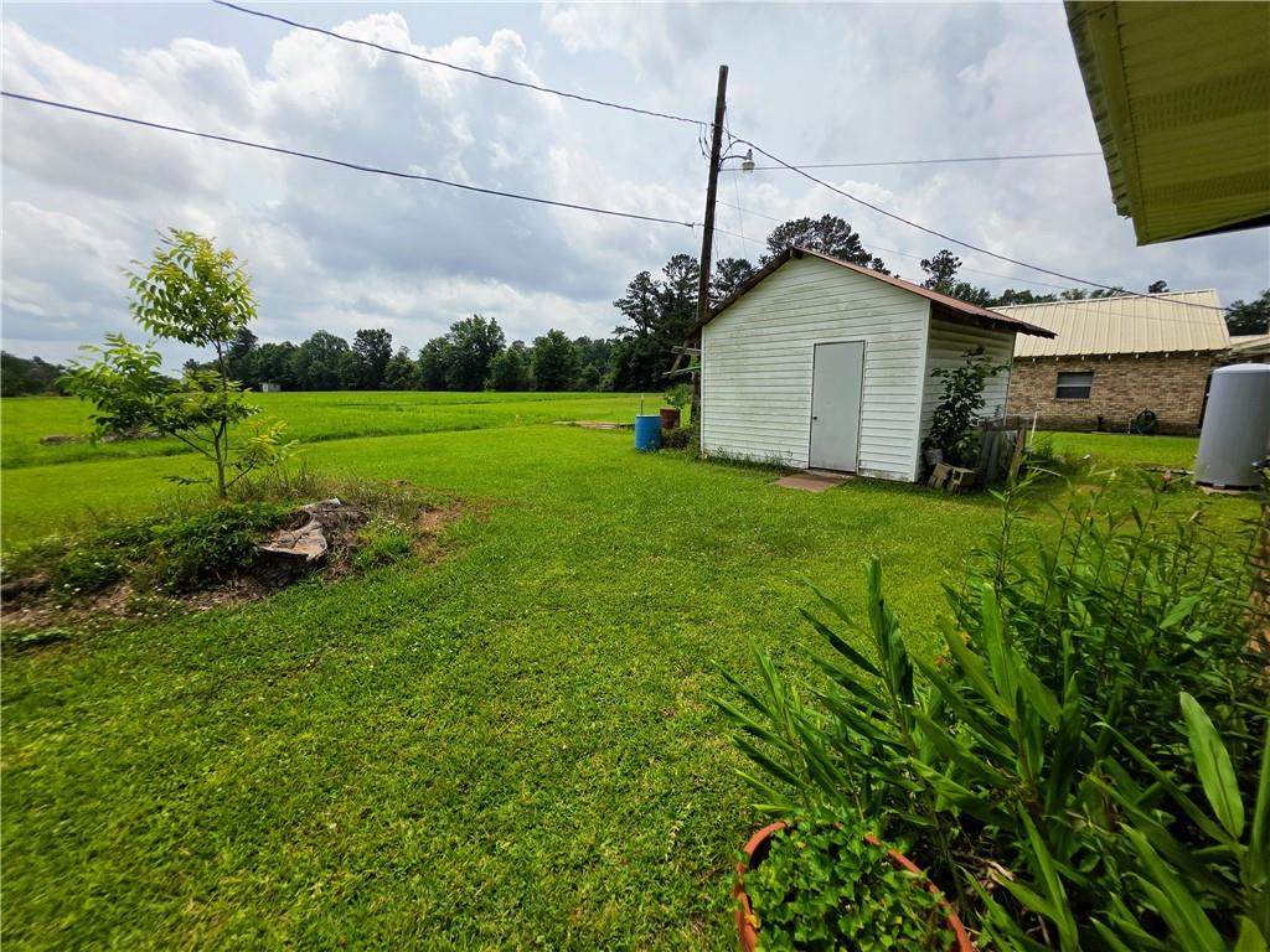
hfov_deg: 106.2
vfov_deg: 89.9
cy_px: 476
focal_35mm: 13
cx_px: 635
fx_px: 477
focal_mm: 2.2
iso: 40
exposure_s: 1/3117
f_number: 1.9
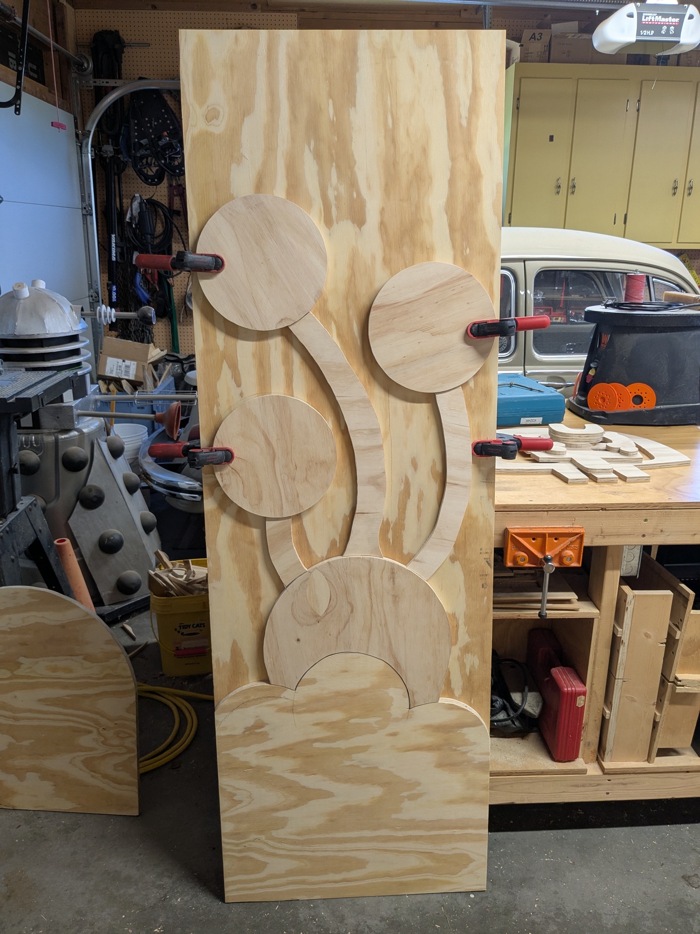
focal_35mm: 27
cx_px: 350
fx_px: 728
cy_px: 467
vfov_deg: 65.3
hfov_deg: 51.4
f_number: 1.73
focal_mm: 4.38
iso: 44
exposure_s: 1/24
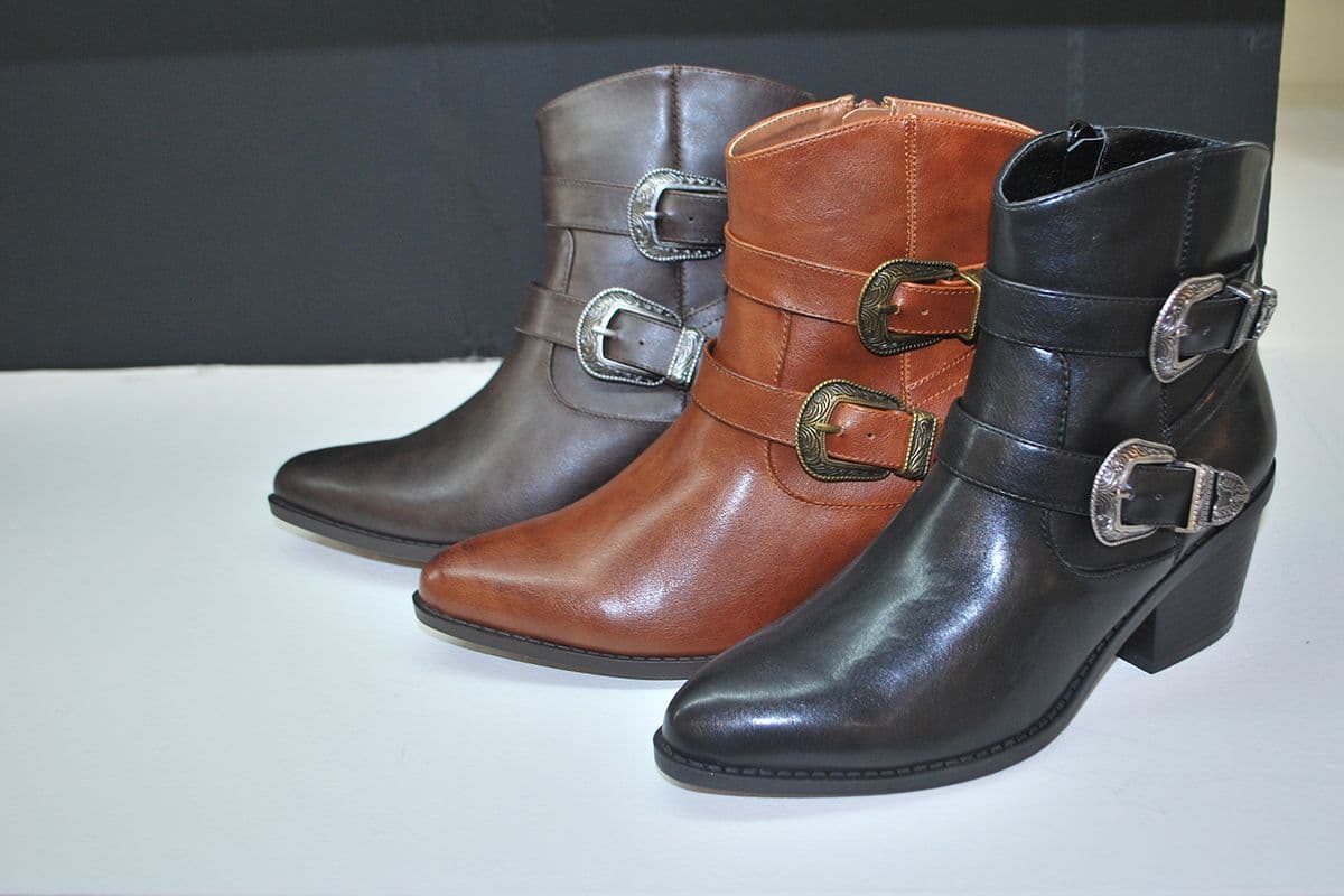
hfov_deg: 57.2
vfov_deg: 40.0
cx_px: 672
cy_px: 448
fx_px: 1232
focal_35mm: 33
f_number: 4
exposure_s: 1/60
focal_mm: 22
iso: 200
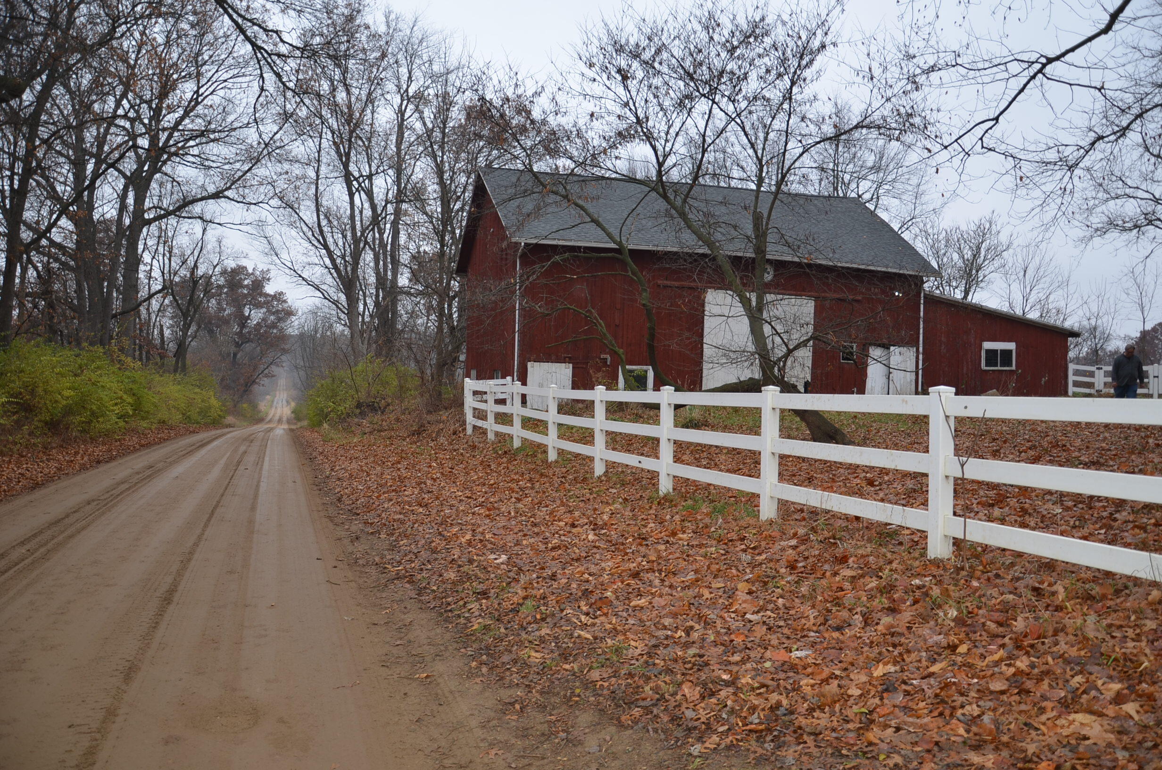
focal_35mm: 27
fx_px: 870
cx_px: 581
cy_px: 385
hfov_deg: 67.5
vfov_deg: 47.7
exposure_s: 1/250
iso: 180
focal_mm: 18
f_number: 4
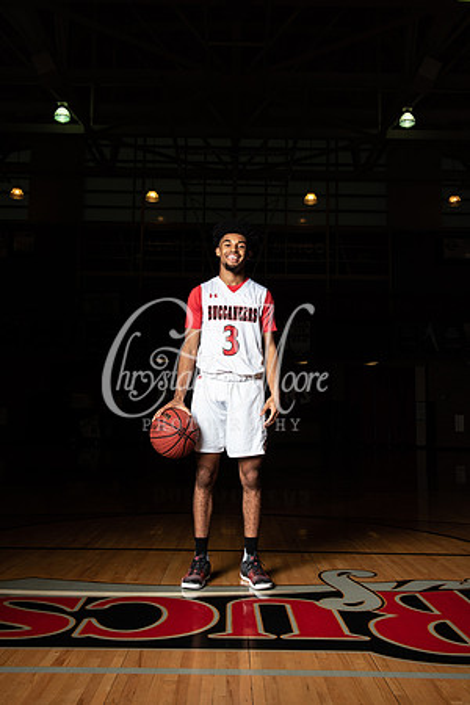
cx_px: 235
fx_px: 685
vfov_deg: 54.4
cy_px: 352
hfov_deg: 37.9
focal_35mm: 35
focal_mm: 35
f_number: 14
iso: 320
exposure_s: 1/200
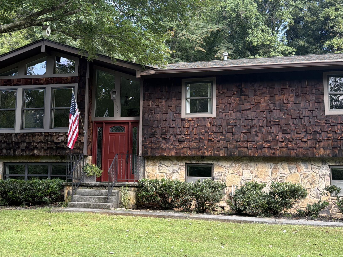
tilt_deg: +9.1
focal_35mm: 44
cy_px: 111
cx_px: 128
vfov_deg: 32.8
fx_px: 436
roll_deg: -1.4
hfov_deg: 42.6
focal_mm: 6.76
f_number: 1.78
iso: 100
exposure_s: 1/637
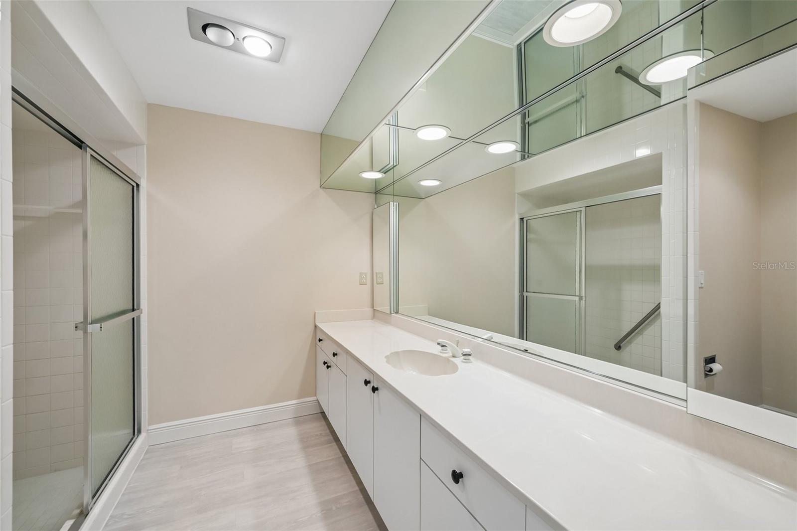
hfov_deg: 100.4
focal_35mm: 15
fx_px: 332
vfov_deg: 77.3
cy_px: 266
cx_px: 398
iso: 400
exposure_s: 1/30
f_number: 8
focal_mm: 15
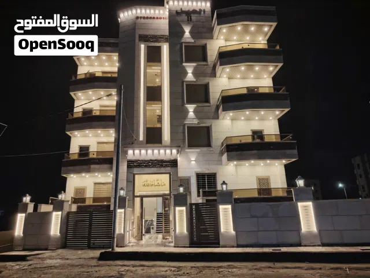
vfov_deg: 56.8
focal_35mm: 24
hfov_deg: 71.6
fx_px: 257
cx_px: 185
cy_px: 139
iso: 428
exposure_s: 1/25
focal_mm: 5.25
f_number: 1.75
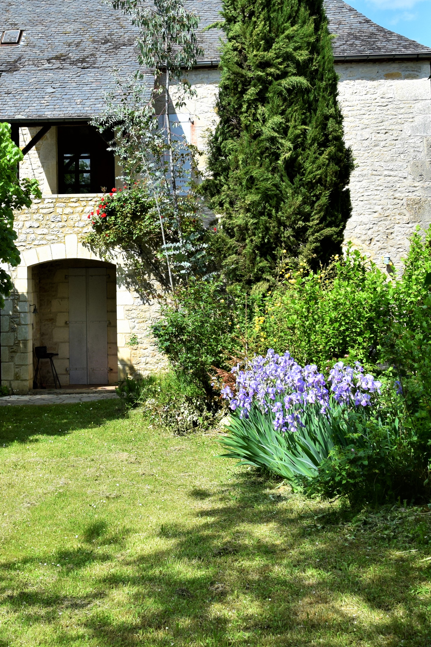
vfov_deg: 38.7
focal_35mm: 51
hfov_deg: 26.2
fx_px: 916
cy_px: 260
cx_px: 119
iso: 400
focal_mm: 18
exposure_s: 1/500
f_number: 11
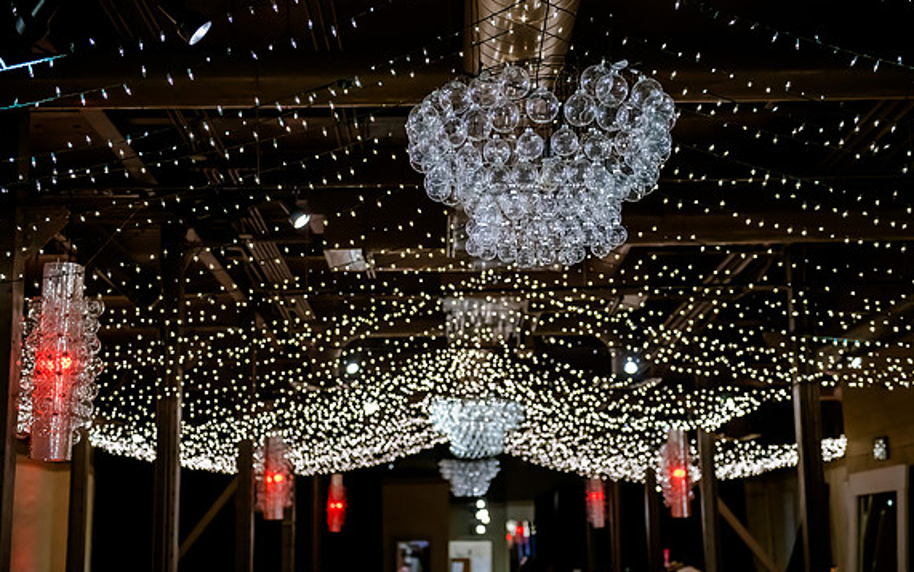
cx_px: 459
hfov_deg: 35.1
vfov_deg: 22.4
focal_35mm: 58
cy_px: 296
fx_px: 1445
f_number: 2.8
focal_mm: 56
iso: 4000
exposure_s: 1/320
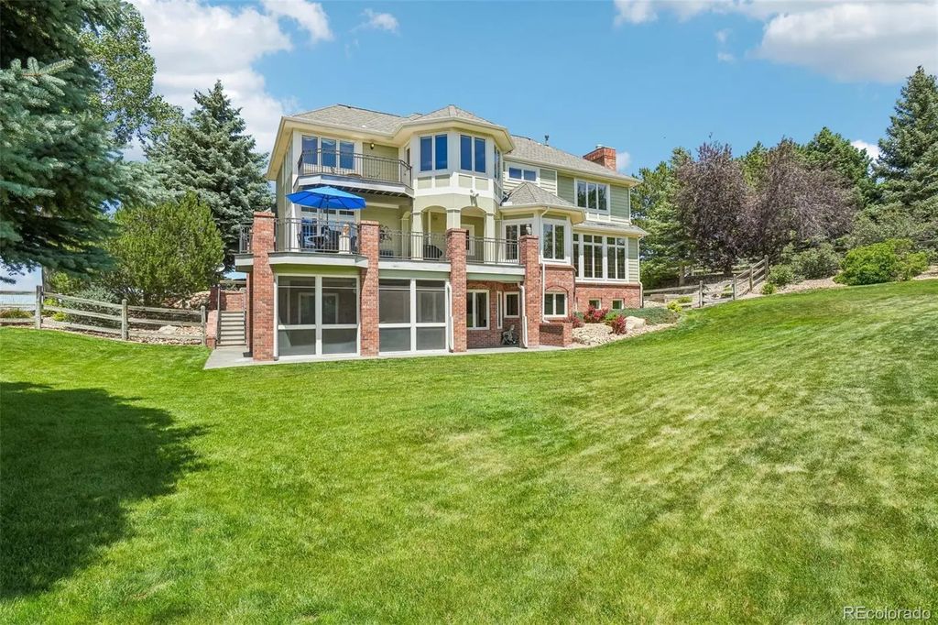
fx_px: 430
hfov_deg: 95.0
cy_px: 312
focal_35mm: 16
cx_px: 469
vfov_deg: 72.0
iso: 400
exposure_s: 1/1000
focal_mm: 11
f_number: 8
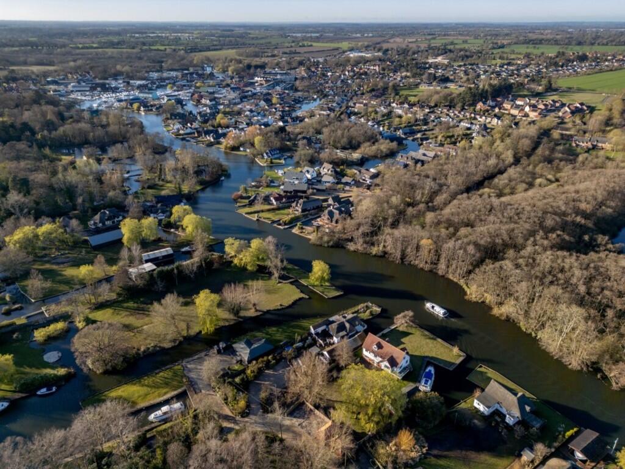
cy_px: 234
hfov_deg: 71.6
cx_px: 312
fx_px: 433
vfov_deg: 56.8
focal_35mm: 24
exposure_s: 1/50
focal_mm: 6.72
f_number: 1.7
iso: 100
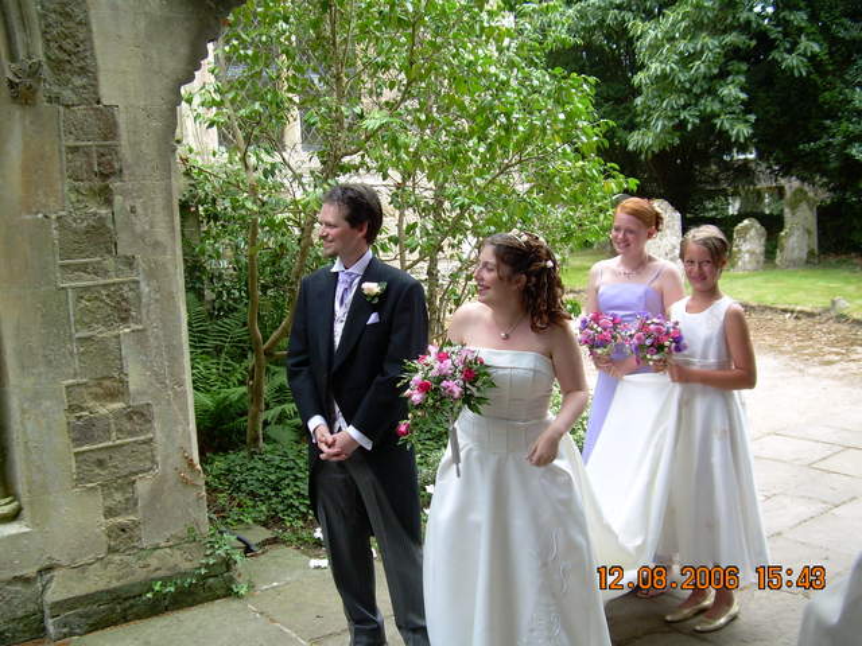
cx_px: 431
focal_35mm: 38
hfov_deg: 49.0
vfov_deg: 37.7
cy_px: 323
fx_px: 946
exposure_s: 1/71.3
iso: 50
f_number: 2.8
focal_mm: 6.3
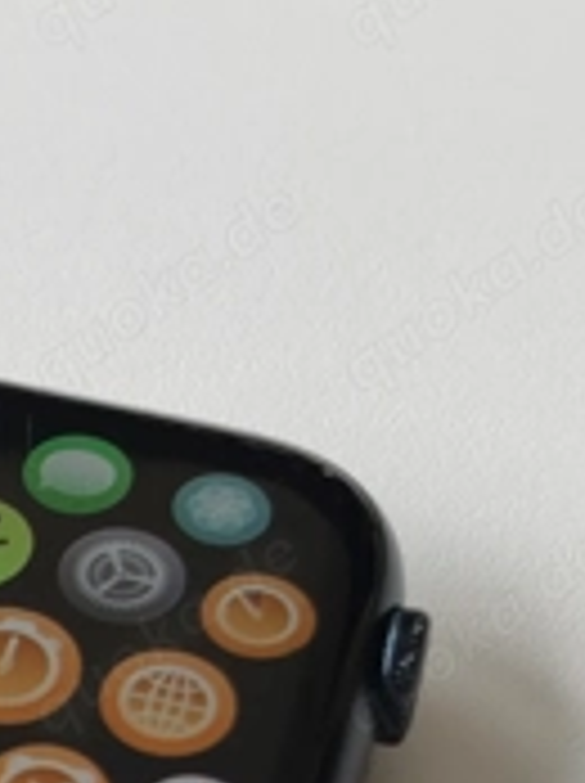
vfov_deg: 16.9
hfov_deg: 12.7
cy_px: 702
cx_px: 18
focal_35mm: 115
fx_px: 2598
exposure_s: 1/100
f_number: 1.88
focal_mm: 5.56
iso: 214
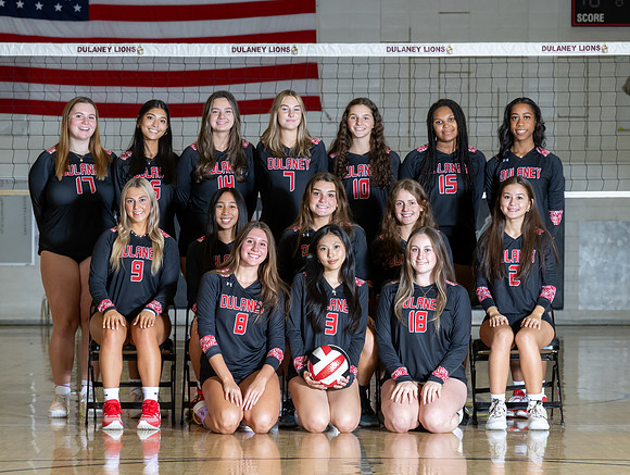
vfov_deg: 11.3
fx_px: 2403
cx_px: 265
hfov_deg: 14.9
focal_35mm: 132
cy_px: 318
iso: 1000
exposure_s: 1/160
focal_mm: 82
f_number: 6.3
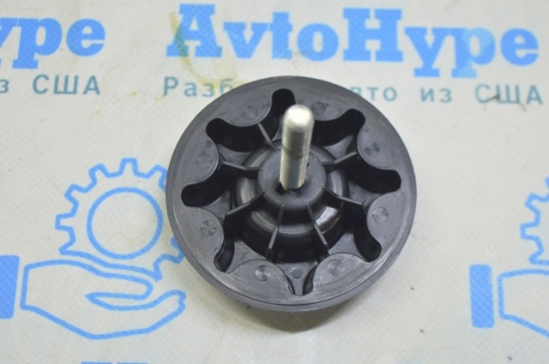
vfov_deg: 20.1
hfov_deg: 29.9
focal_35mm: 68
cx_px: 274
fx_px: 1028
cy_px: 182
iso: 400
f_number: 5.6
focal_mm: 45
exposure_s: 1/20
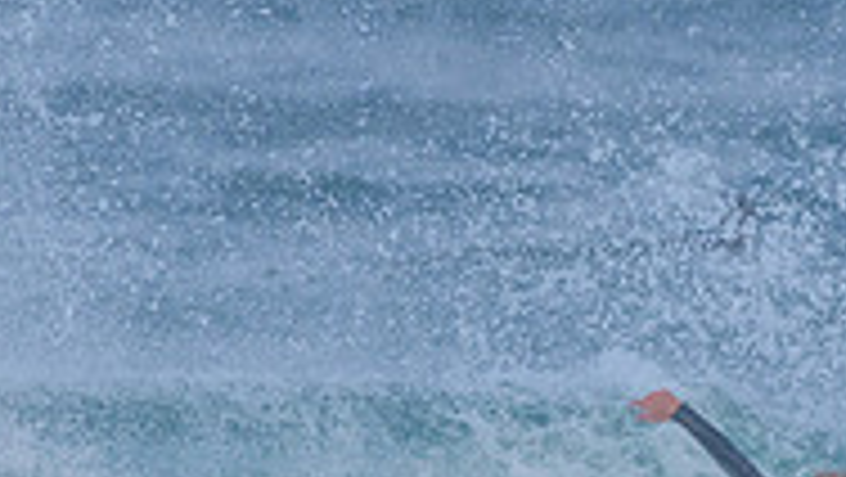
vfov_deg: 0.6
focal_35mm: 1979
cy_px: 636
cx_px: 629
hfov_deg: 1.1
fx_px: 44419
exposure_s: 1/2000
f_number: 5.6
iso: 500
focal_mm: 500
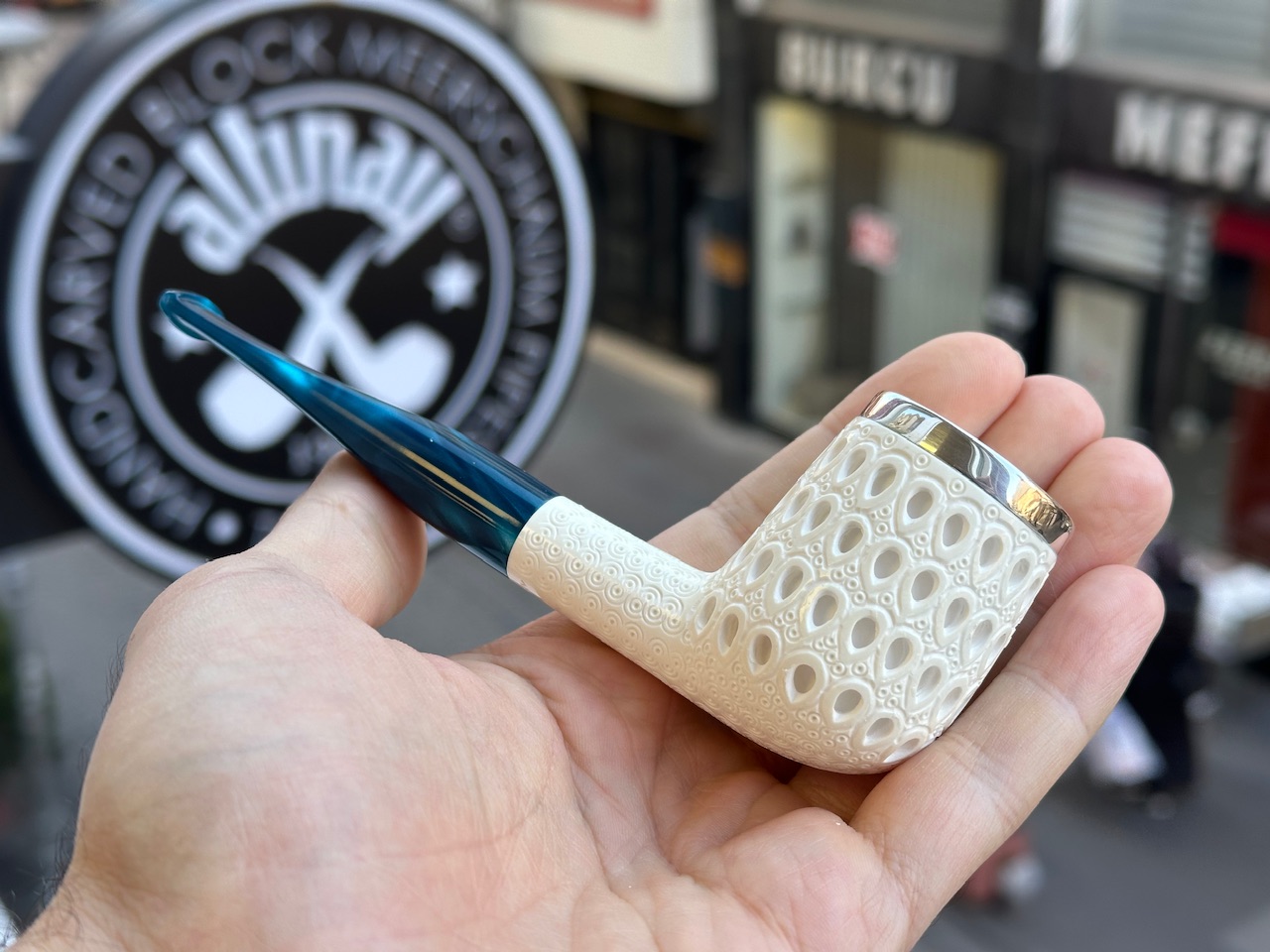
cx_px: 635
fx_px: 1761
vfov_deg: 30.3
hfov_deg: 39.7
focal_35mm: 48
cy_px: 476
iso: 50
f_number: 1.78
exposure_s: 1/187
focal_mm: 6.86
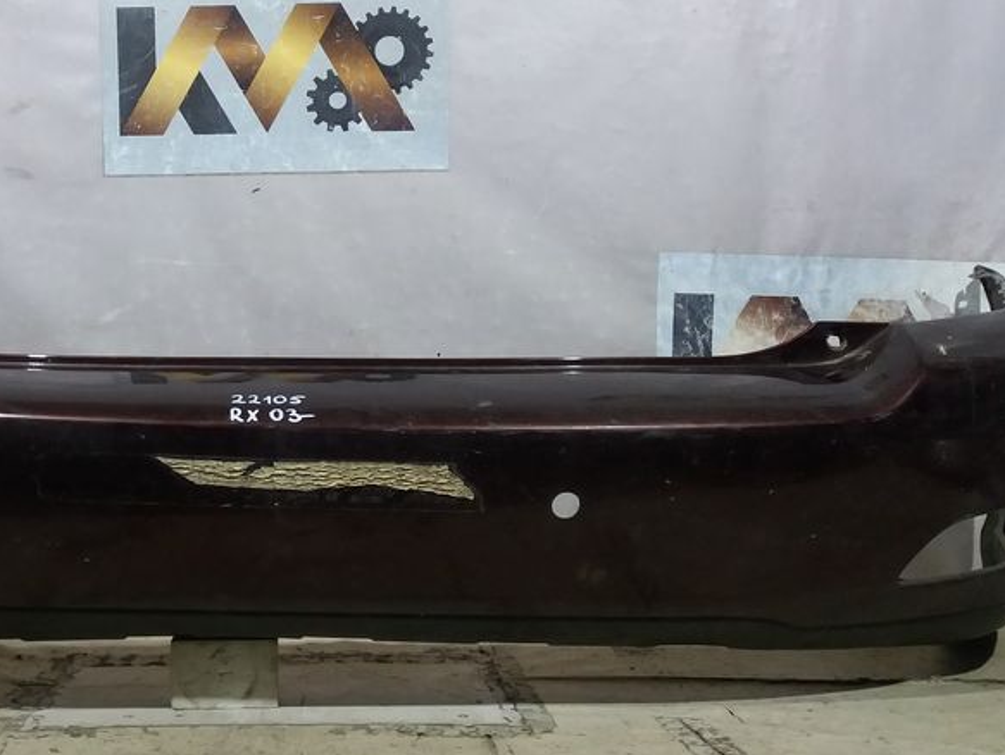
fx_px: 1394
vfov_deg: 30.3
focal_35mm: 48
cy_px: 369
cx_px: 276
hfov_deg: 38.8
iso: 160
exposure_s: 1/25
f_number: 1.9
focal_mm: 3.7
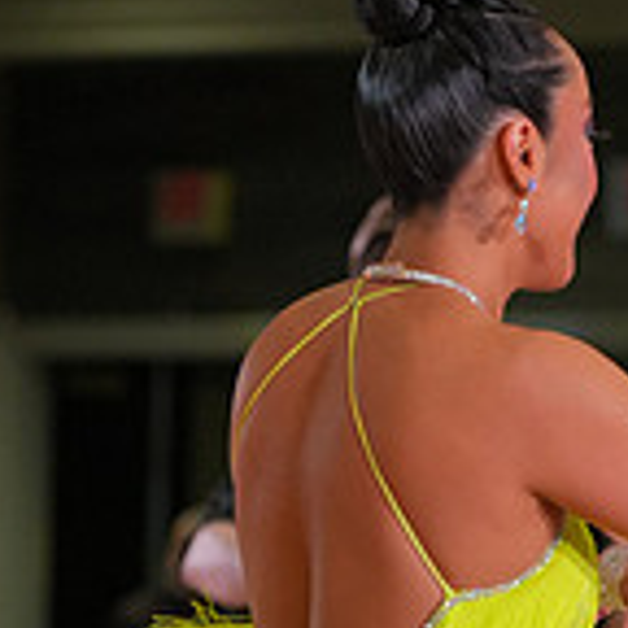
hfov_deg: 4.3
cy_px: 855
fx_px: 8415
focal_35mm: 410
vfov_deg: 4.3
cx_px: 726
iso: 1250
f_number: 4
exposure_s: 1/400
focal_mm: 120
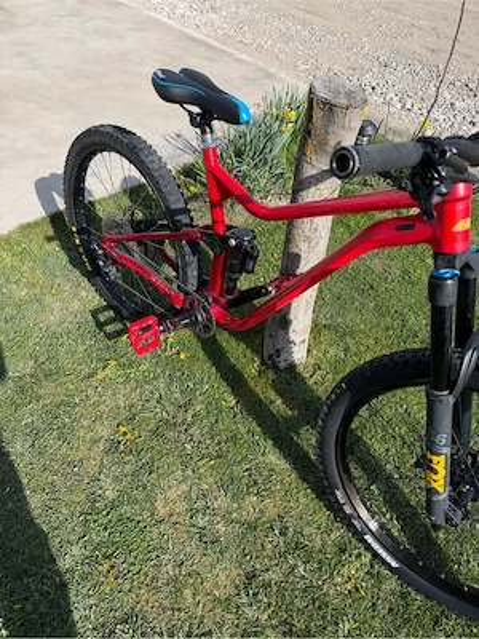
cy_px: 320
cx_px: 240
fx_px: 443
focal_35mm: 24
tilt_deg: -48.0
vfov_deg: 71.6
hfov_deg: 56.8
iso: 80
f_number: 1.78
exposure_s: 1/3021
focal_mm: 6.76
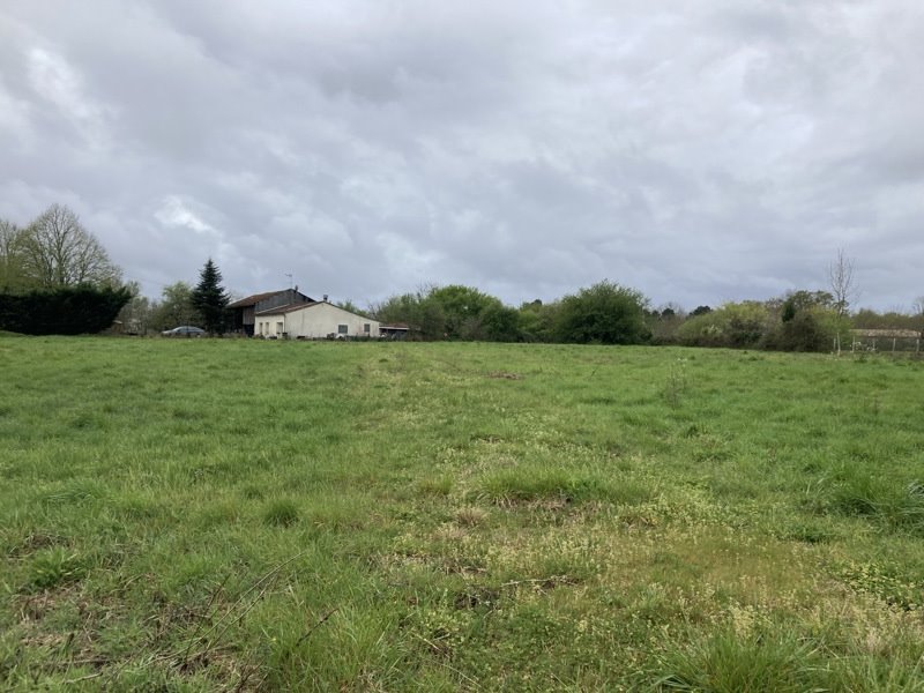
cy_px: 346
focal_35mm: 28
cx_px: 462
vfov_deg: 49.7
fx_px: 747
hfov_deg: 63.4
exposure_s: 1/1043
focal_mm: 3.99
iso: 20
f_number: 1.8
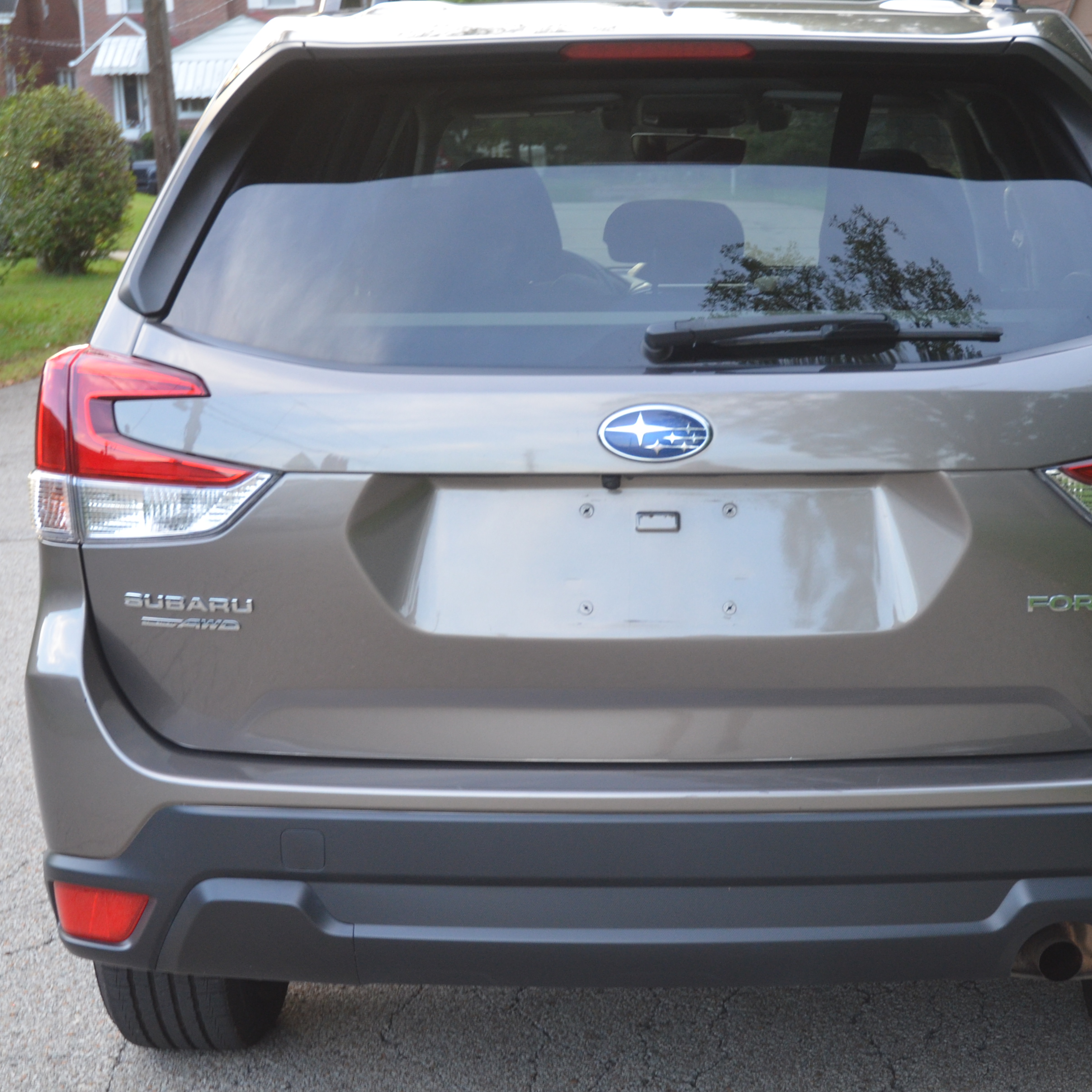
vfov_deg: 23.4
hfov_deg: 23.3
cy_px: 540
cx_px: 699
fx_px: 2641
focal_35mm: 74
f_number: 4.2
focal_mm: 38
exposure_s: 1/60
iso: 800
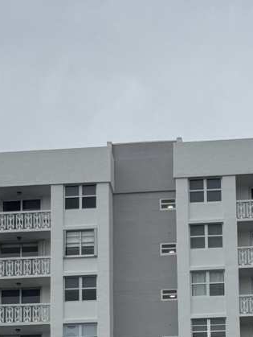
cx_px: 120
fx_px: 1187
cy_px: 358
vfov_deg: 15.7
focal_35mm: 122
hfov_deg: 12.2
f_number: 1.78
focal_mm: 6.76
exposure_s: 1/3817
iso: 64
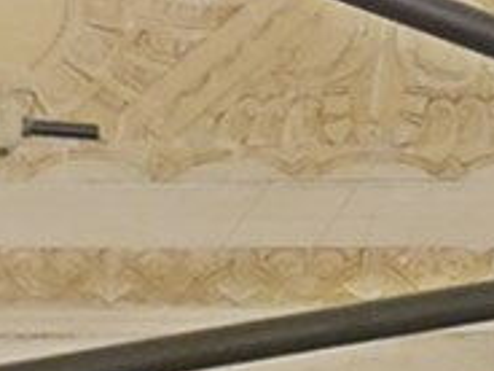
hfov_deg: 6.9
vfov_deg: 5.1
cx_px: -255
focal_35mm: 283
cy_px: 985
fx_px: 4039
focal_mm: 26
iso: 2500
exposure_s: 1/60
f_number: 5
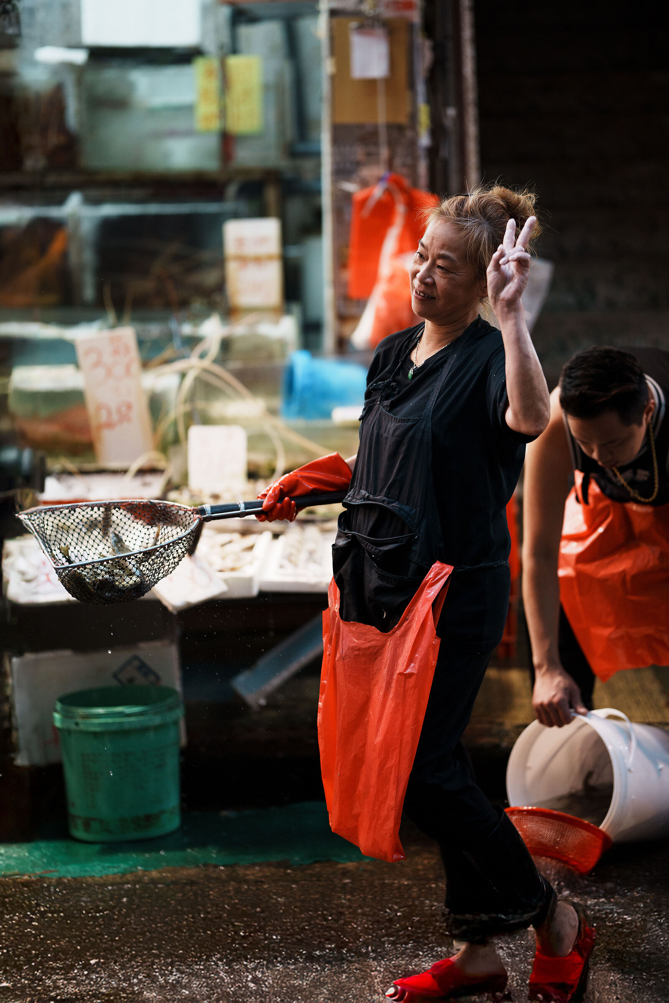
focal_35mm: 85
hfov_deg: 16.1
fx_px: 2369
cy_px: 502
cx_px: 334
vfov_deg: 23.9
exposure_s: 1/1000
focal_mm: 85
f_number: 1.4
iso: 1600
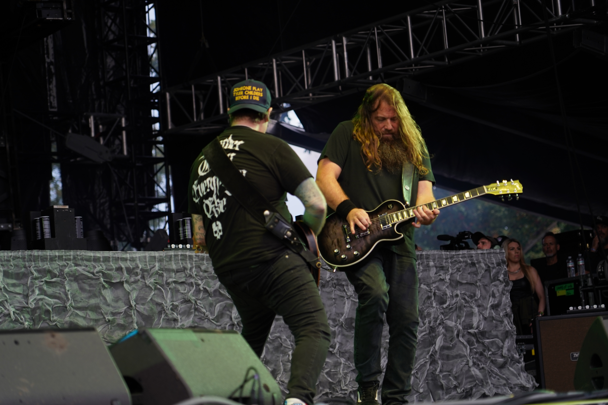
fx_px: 1773
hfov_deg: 19.5
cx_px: 304
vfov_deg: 13.0
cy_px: 202
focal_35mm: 105
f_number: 4
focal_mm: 105
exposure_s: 1/125
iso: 320
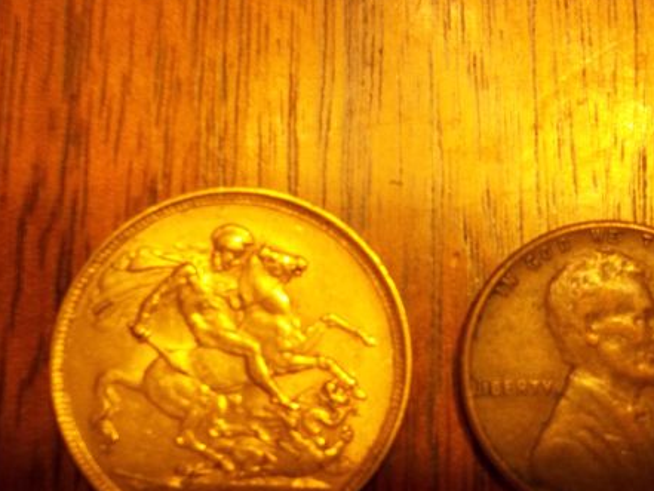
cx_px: 390
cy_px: 314
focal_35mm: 49
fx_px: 926
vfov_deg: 29.5
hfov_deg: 38.8
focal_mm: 6.5
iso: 192
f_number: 3.1
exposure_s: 1/8
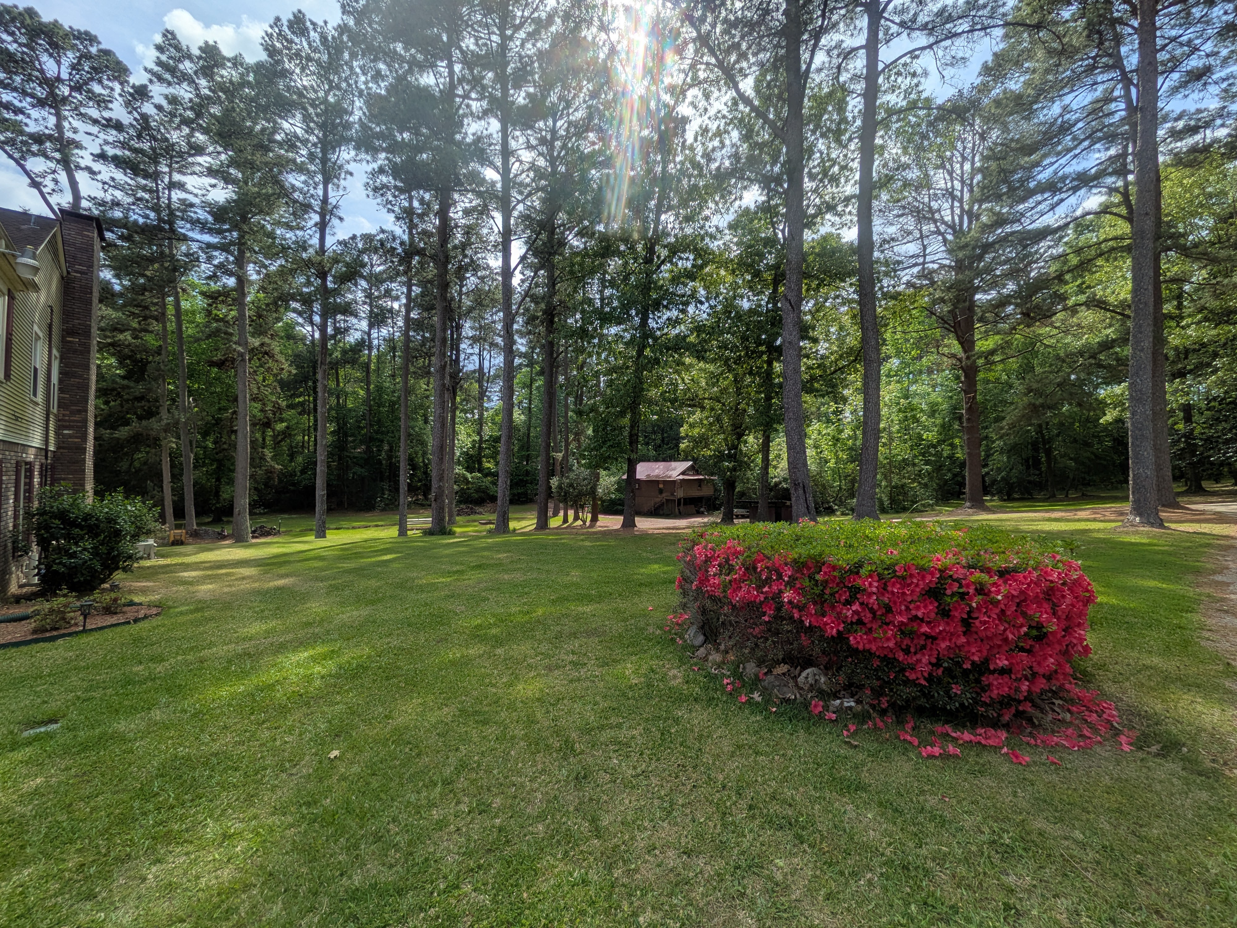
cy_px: 464
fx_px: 500
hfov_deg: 102.1
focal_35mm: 14
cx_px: 618
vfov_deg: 85.7
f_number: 2.2
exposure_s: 1/1852
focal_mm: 1.85
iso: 44
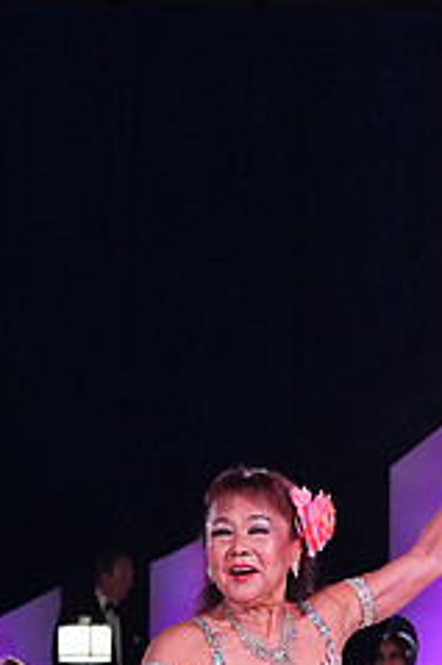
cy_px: 801
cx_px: 74
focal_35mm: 187
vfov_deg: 10.8
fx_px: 3449
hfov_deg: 7.3
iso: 5000
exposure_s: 1/320
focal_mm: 77
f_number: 6.3
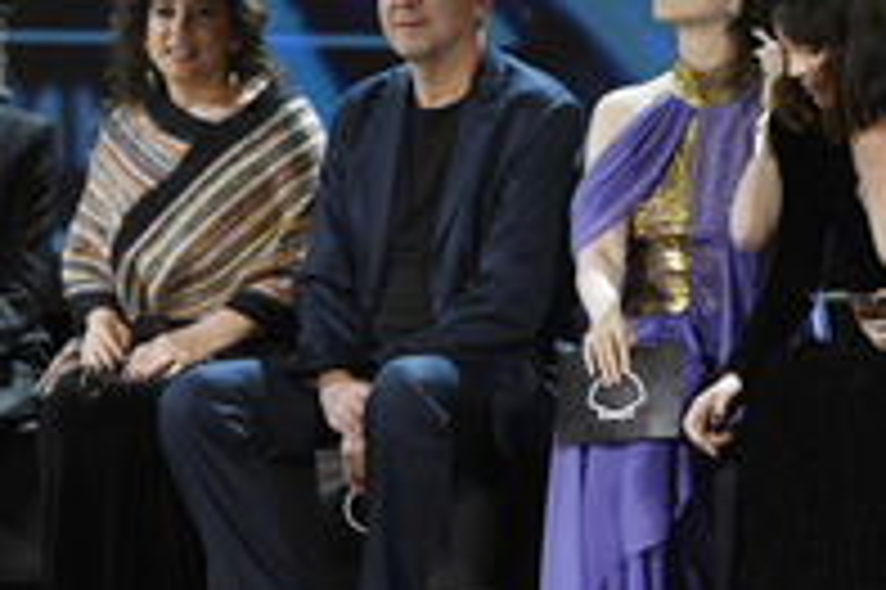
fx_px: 7598
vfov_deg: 4.4
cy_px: 243
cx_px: 717
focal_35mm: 309
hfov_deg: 6.7
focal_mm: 135
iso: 2000
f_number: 4
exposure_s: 1/320
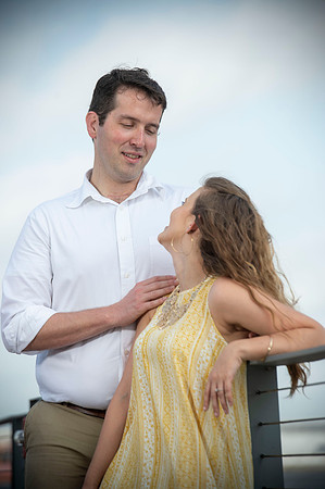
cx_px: 162
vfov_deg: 11.1
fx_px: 2511
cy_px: 244
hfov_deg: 7.4
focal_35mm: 185
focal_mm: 185
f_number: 5.6
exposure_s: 1/200
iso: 50
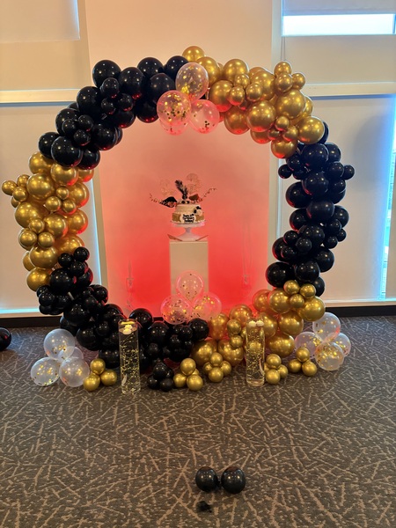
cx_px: 198
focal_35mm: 26
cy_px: 264
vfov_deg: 67.3
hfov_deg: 53.1
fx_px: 397
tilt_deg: -12.7
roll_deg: +2.6
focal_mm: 5.96
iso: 500
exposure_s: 1/60
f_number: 1.6
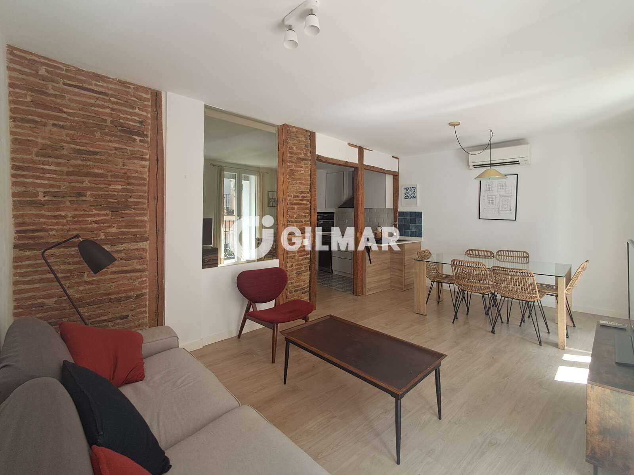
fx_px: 293
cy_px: 238
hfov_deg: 94.5
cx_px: 317
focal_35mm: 16
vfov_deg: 78.1
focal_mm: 1.64
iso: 50
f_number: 2.2
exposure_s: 1/50
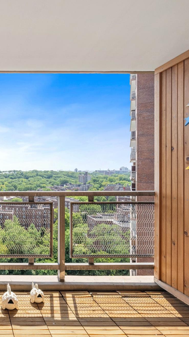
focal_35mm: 23
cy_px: 170
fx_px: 205
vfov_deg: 78.7
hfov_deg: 39.8
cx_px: -21
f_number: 10
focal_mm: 14
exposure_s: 1/50
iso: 400
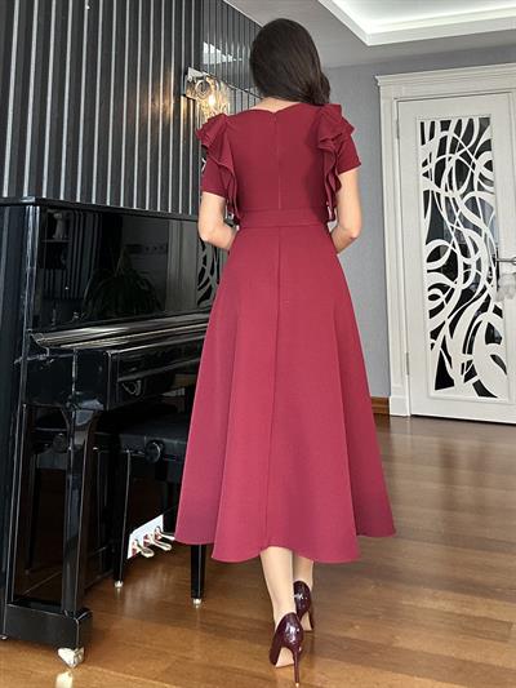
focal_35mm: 30
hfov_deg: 46.8
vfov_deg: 60.0
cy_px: 344
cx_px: 258
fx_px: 596
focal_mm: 2.69
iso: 100
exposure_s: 1/60
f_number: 1.9
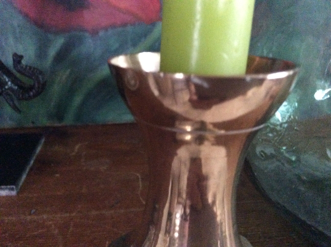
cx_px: 166
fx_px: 306
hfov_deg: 56.9
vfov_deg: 44.1
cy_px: 124
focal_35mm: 32
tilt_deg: -21.9
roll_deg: -1.2
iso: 640
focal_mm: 3.3
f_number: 2.4
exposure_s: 1/17
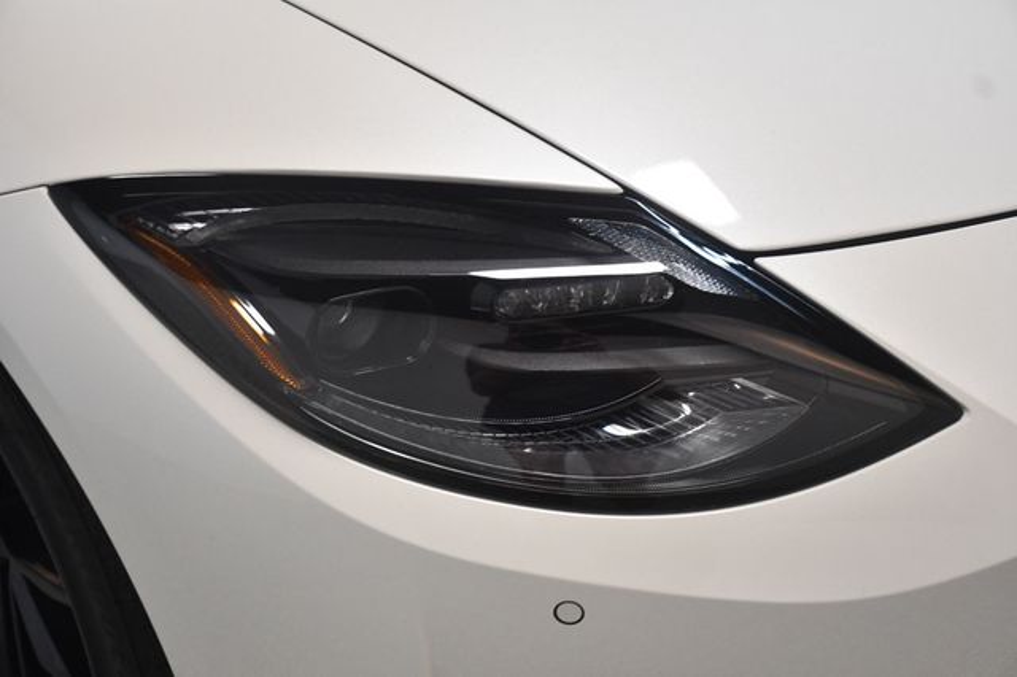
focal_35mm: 57
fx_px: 1609
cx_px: 508
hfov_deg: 35.1
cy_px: 338
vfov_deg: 23.8
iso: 1600
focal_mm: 38
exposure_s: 1/125
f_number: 4.2
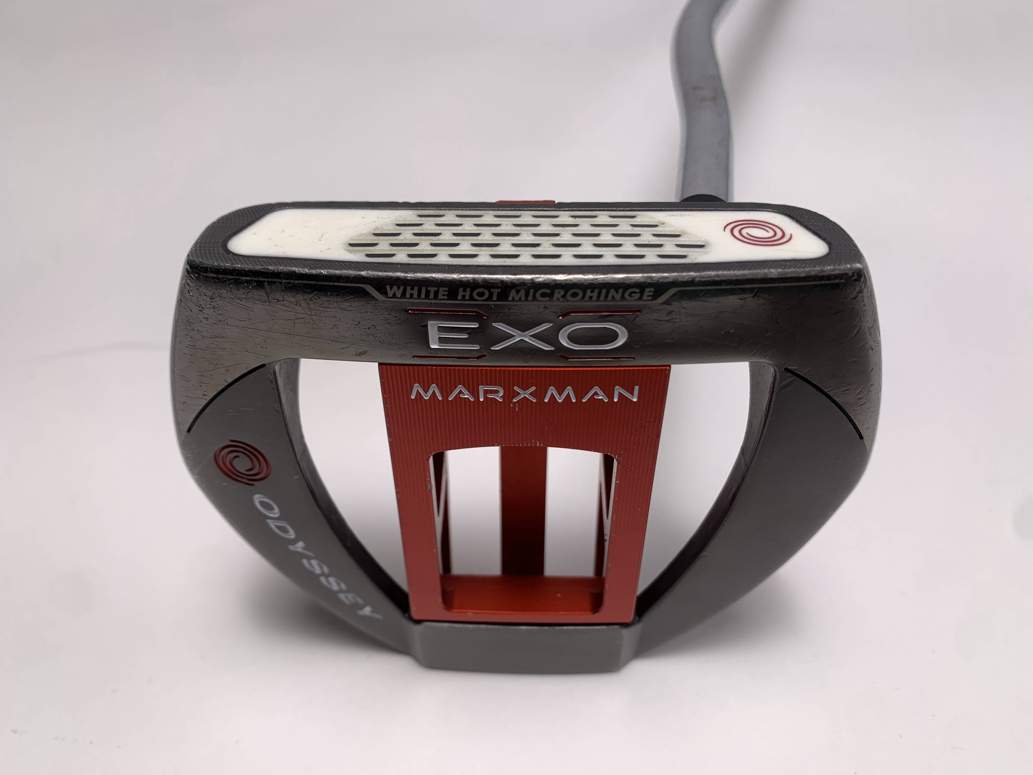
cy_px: 388
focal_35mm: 26
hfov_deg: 67.3
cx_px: 516
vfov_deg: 53.1
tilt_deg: -45.7
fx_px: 776
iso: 25
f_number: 1.8
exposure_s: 1/181
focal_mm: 4.25
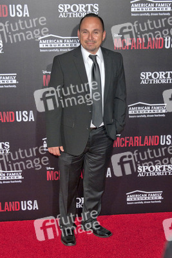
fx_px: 286
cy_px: 129
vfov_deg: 48.4
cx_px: 86
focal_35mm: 40
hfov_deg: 33.4
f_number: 4.5
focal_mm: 40
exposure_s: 1/400
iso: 400
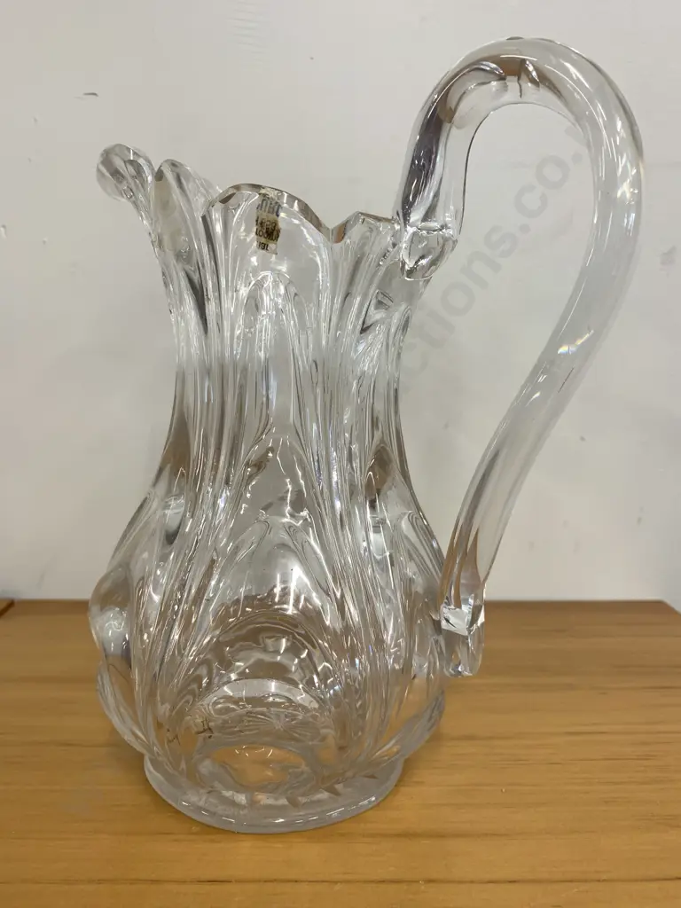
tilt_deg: -8.8
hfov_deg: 53.1
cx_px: 340
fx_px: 682
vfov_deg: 67.3
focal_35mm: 26
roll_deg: -1.1
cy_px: 454
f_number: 1.8
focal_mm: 4.25
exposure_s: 1/50
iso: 50
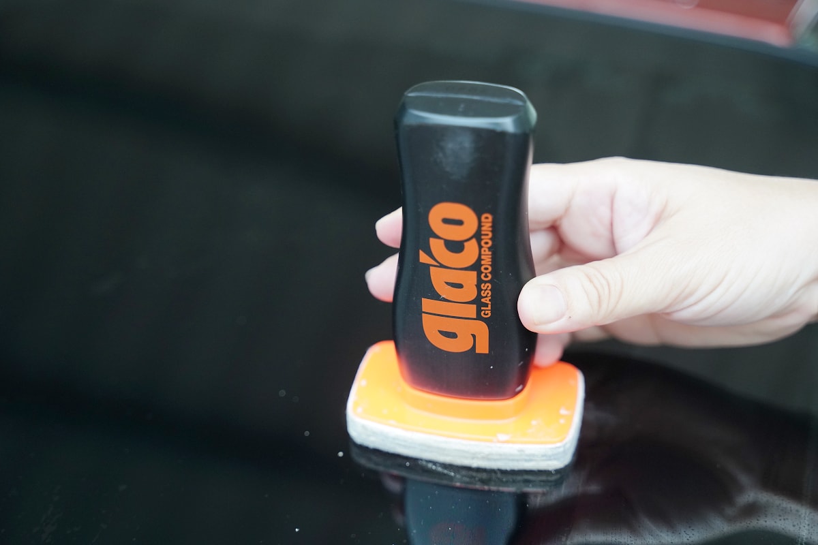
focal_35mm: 60
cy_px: 272
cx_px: 409
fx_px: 1363
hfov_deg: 33.4
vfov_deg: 22.6
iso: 1600
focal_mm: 60
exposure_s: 1/160
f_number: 3.2
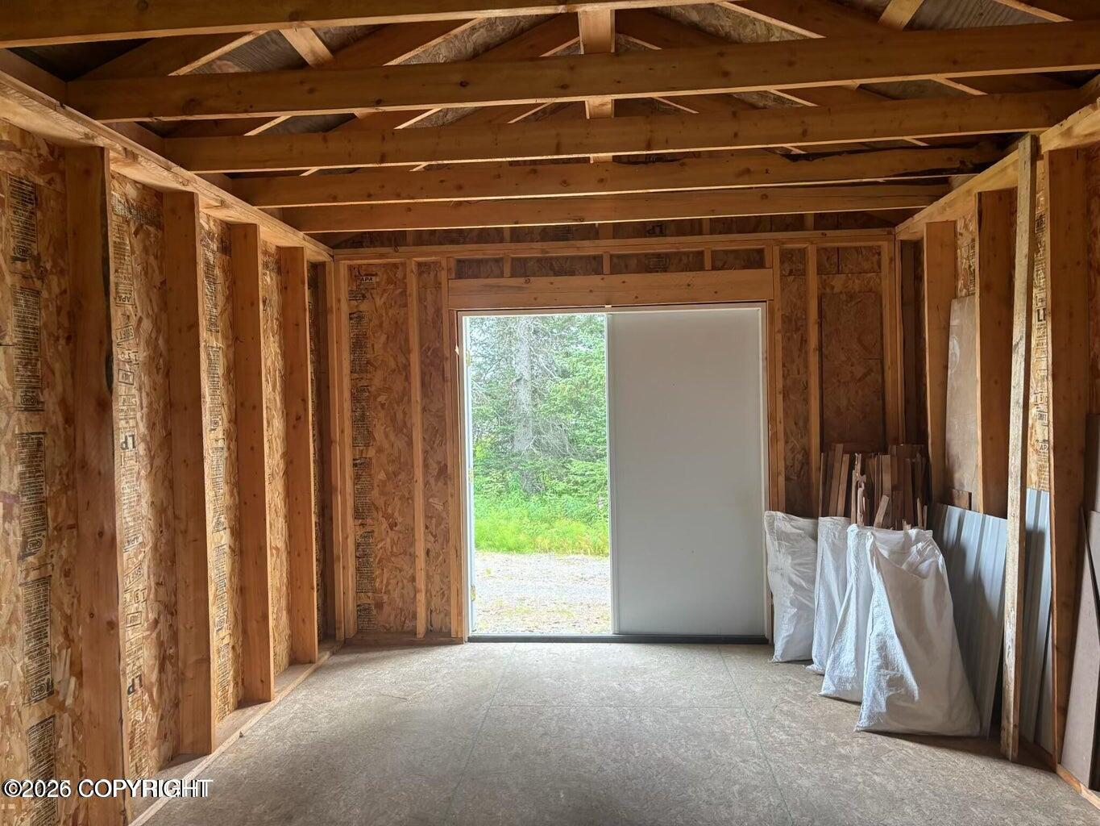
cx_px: 550
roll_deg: +1.0
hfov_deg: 67.3
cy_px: 413
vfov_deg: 53.1
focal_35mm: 26
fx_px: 826
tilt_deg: -1.9
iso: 125
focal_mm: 5.96
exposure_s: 1/70
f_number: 1.6
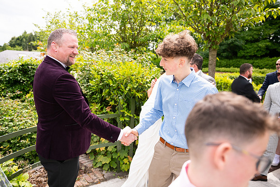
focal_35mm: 29
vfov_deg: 45.0
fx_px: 226
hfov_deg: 63.6
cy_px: 94
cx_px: 140
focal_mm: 29
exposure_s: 1/1600
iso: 250
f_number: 3.5
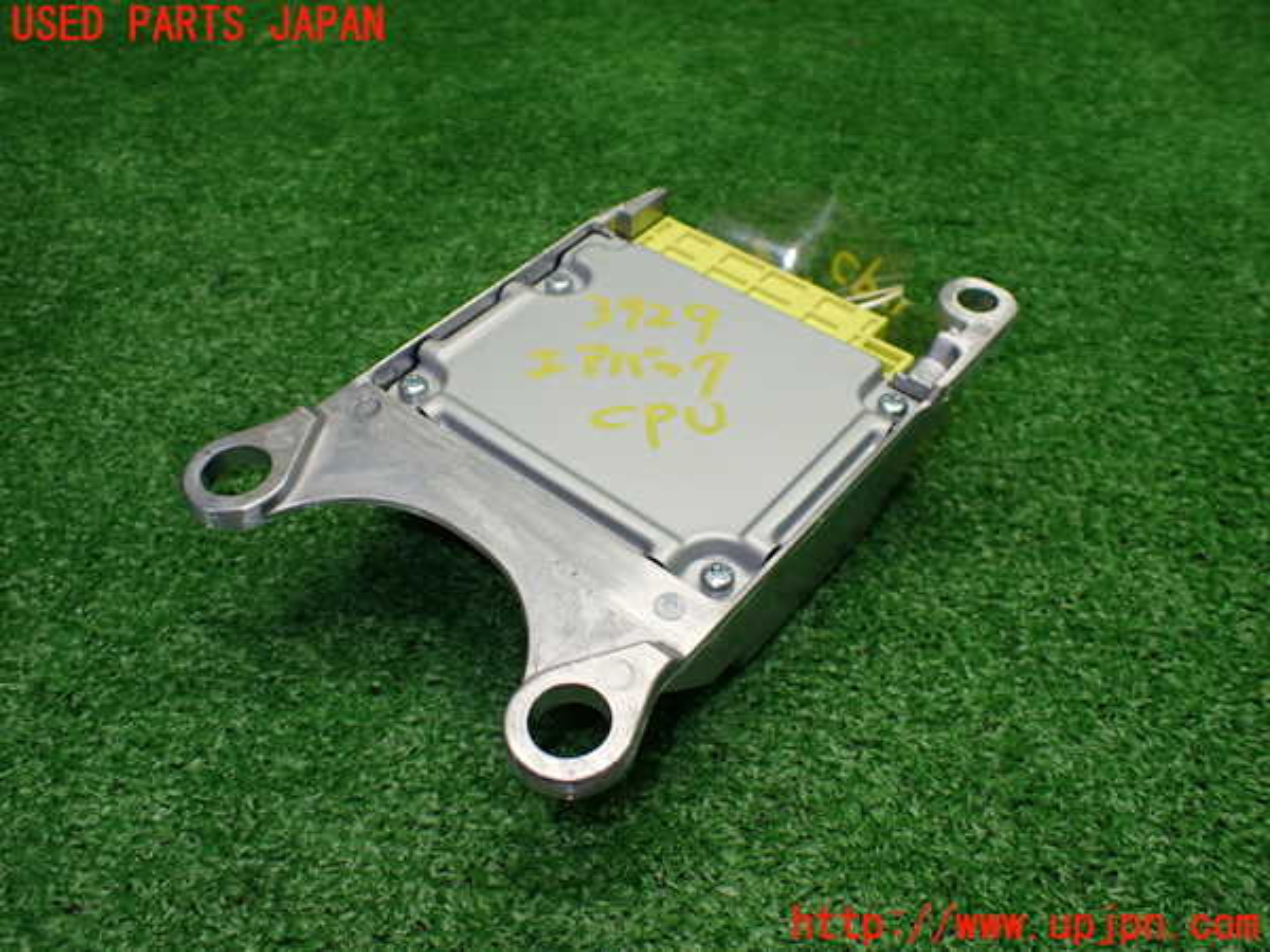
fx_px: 1101
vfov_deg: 46.8
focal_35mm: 30
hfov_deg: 60.0
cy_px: 476
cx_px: 635
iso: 250
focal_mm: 5.4
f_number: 2.3
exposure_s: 1/125
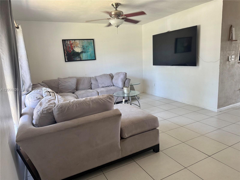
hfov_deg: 71.6
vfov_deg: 56.8
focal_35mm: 24
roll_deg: +3.1
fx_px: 166
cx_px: 120
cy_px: 90
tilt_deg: -10.9
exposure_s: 1/83
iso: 200
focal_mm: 6.76
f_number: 1.78
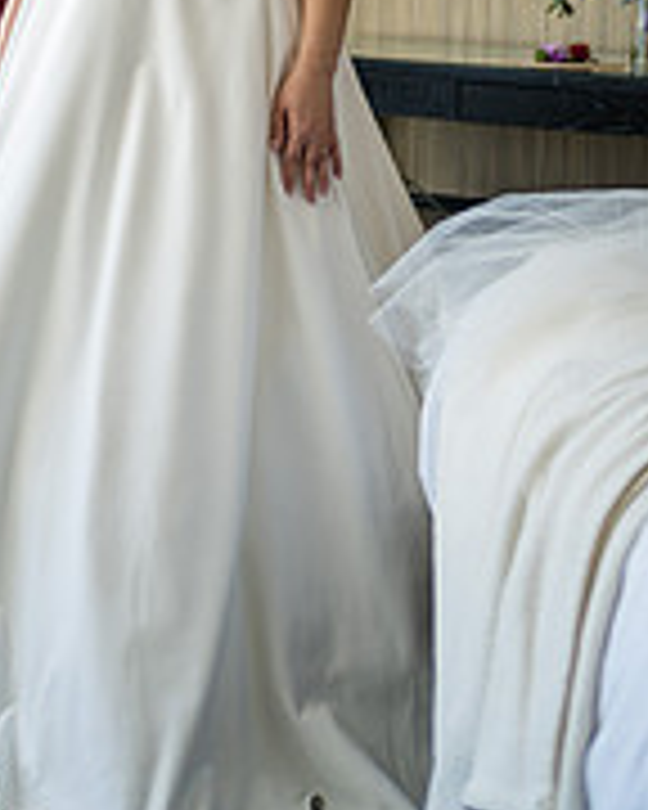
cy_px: -104
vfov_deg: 21.9
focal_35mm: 82
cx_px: 76
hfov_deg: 18.4
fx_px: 1966
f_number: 1.8
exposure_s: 1/320
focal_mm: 35
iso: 250
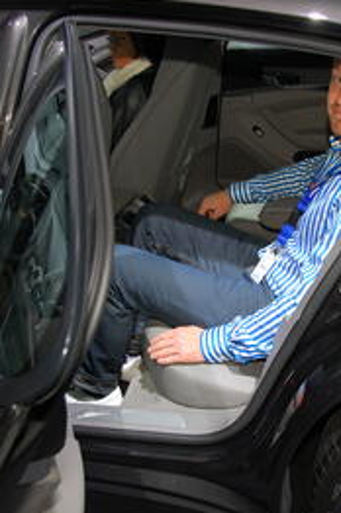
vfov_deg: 36.3
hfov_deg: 24.3
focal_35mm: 55
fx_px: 783
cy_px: 255
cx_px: 251
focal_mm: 24
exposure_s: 1/80
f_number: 4.5
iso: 200
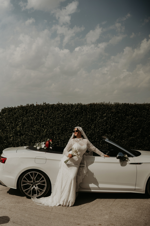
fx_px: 219
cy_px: 113
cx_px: 75
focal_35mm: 35
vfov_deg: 54.4
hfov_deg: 37.9
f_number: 2.8
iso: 200
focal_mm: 35
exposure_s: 1/8000
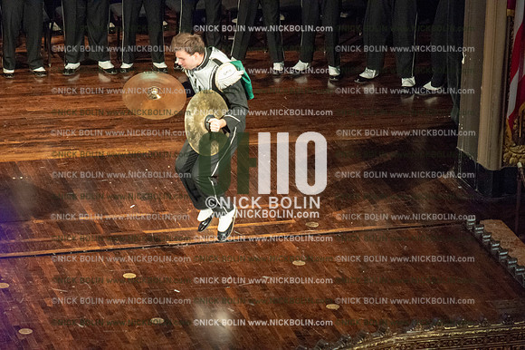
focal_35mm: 200
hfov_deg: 10.3
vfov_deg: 6.9
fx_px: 2915
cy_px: 175
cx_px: 262
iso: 8000
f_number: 5.6
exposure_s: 1/200
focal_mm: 200
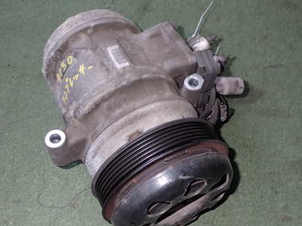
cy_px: 127
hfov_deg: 43.8
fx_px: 375
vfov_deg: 33.5
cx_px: 139
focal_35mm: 43
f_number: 6.3
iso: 160
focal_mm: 5.4
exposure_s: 1/30
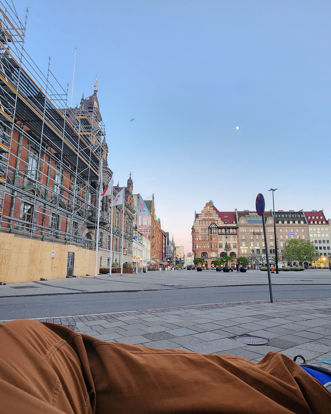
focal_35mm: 19
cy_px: 223
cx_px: 181
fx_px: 233
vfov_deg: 83.1
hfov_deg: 70.7
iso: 250
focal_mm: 2.2
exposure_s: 1/60
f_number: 2.2
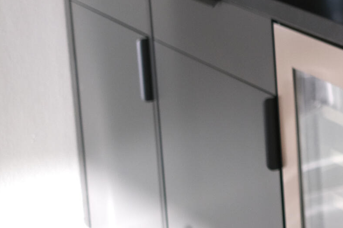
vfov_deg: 9.9
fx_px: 1276
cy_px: -111
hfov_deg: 13.5
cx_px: 638
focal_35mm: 134
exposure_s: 1/1400
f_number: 1.4
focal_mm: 23
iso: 200
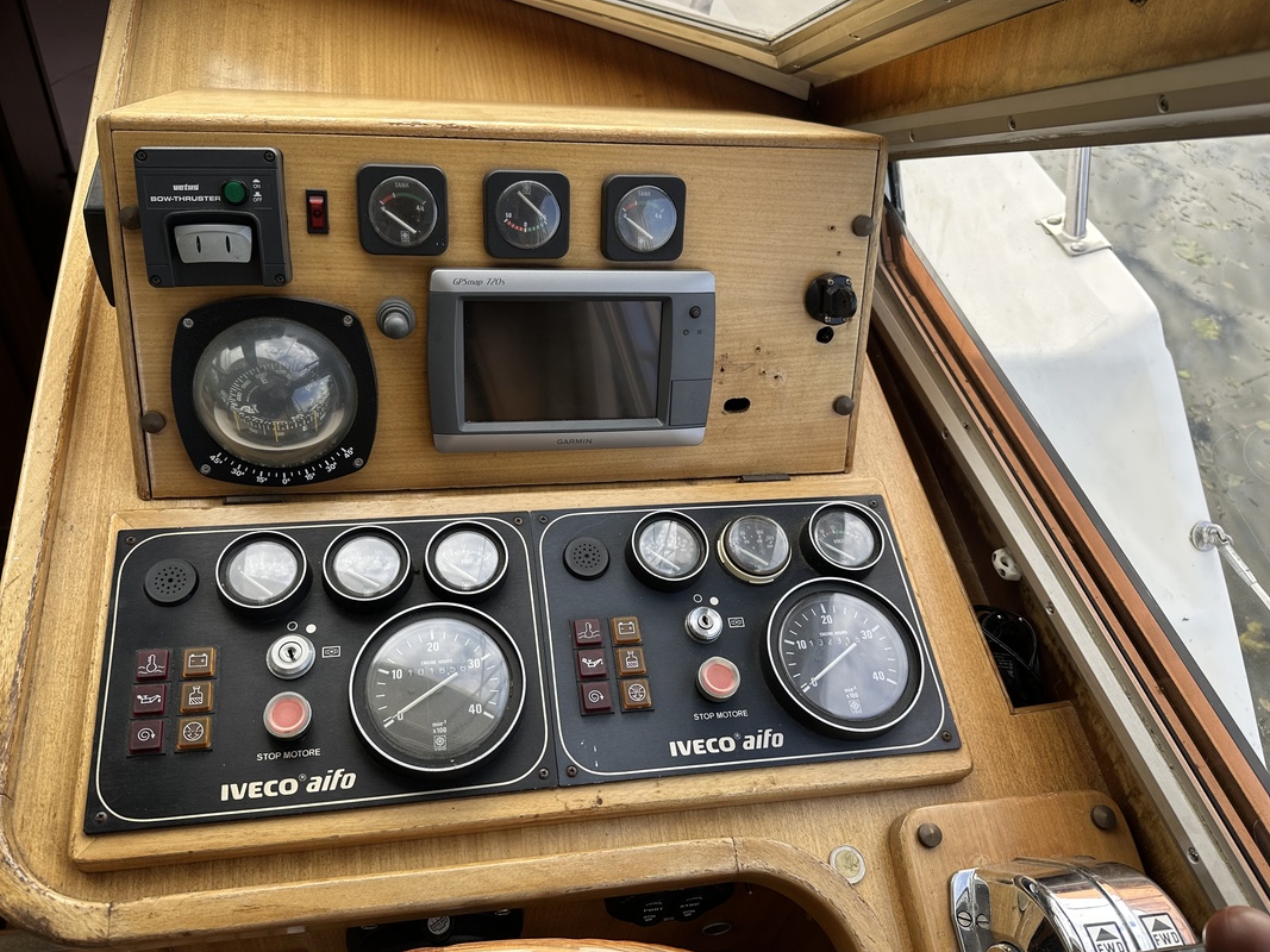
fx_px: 990
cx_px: 600
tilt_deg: -45.0
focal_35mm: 27
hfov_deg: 65.3
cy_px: 465
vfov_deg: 51.3
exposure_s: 1/235
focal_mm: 6.86
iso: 64
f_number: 1.78
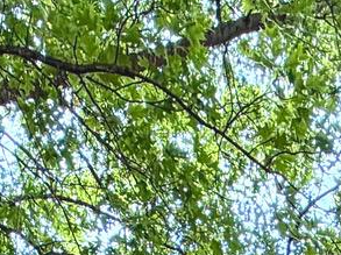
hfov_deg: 20.0
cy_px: 876
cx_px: 219
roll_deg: -0.7
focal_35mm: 98
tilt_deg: +0.9
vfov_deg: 9.5
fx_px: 964
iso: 64
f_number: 2.2
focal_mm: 2.22
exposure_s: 1/121
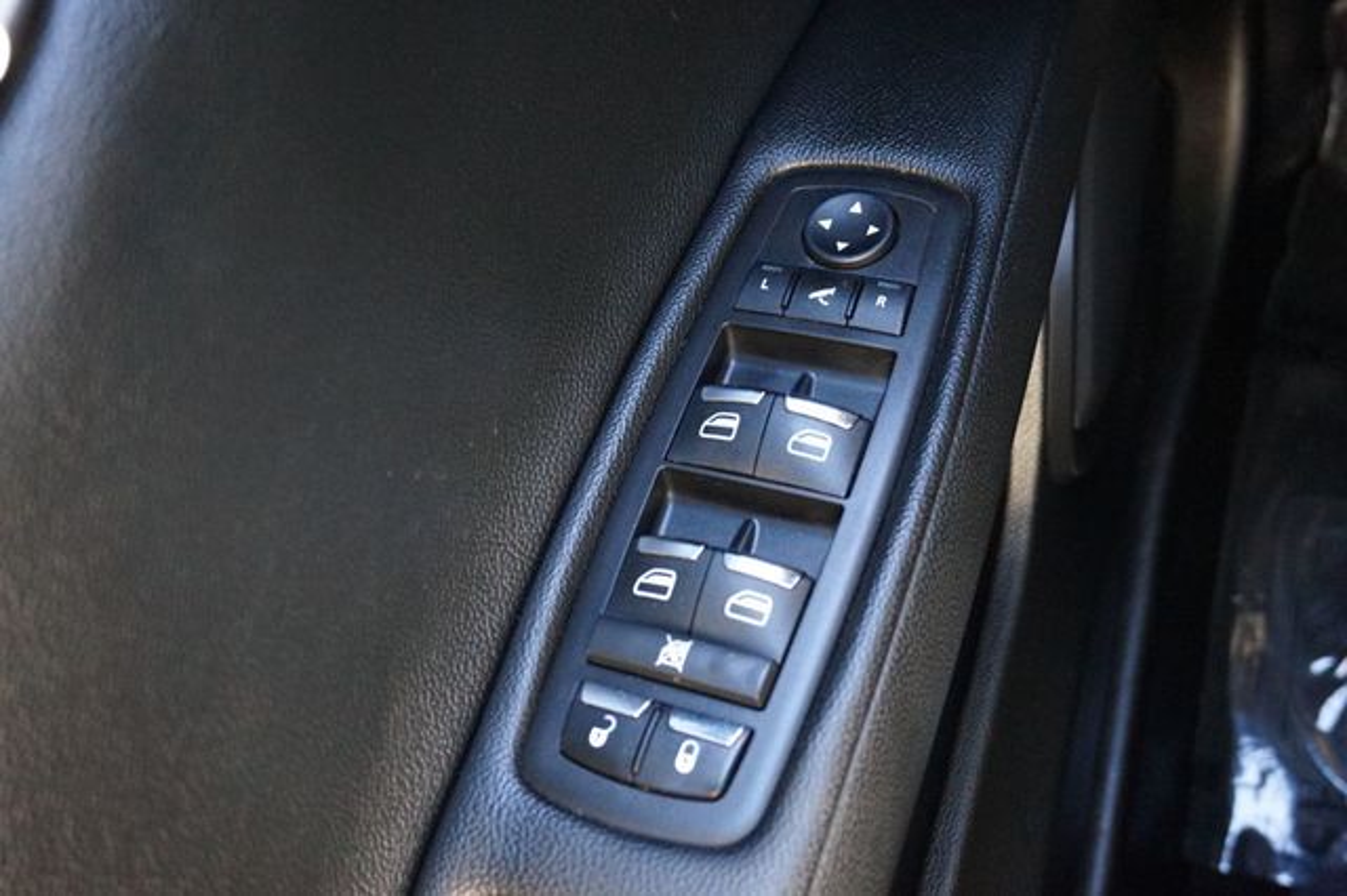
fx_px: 1346
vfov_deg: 36.8
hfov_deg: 53.2
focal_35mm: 36
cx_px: 674
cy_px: 448
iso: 3200
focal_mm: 24
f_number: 4.5
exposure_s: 1/50
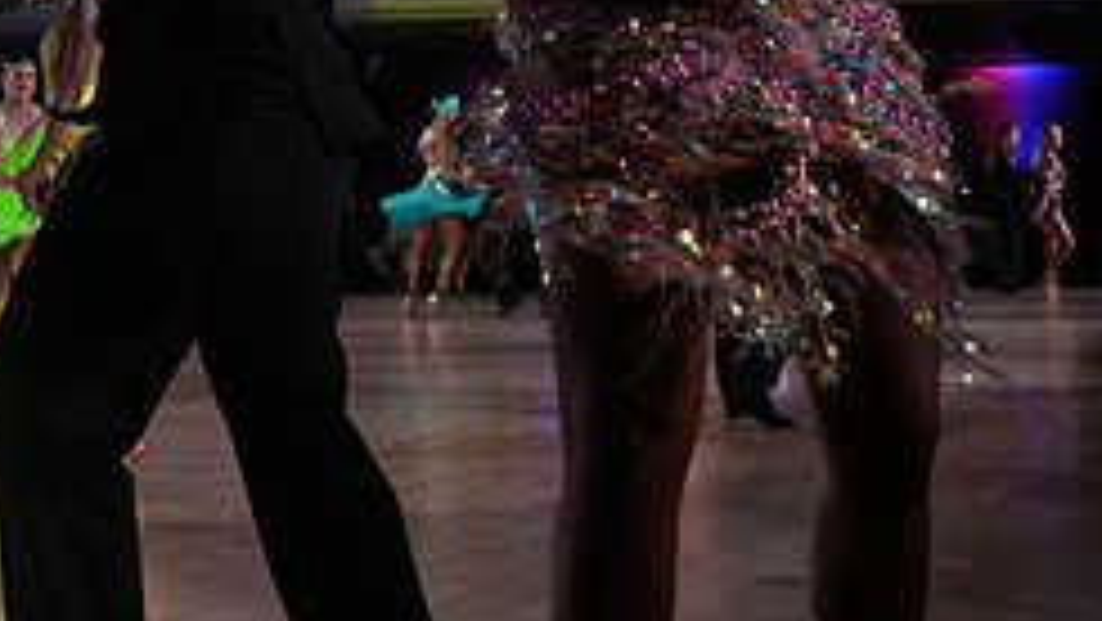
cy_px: -194
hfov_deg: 25.9
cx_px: 618
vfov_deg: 14.1
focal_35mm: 82
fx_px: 2397
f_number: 5
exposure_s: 1/400
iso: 2500
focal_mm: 33
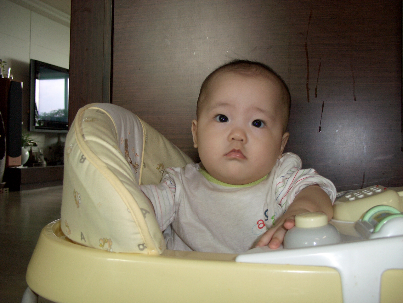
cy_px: 152
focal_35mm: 33
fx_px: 384
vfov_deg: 42.9
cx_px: 202
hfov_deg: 55.4
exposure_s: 1/60
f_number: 2.8
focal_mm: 7.1
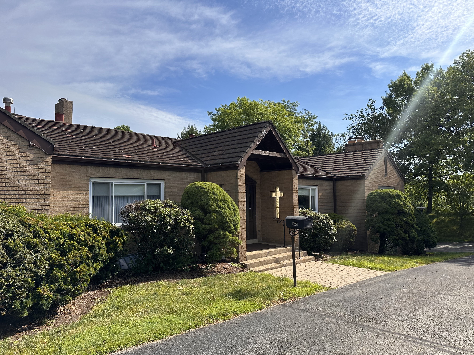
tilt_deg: +3.9
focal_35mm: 24
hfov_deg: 71.6
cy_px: 178
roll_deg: +1.5
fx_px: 329
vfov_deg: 56.8
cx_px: 237
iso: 80
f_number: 1.78
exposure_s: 1/5263
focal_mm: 6.86
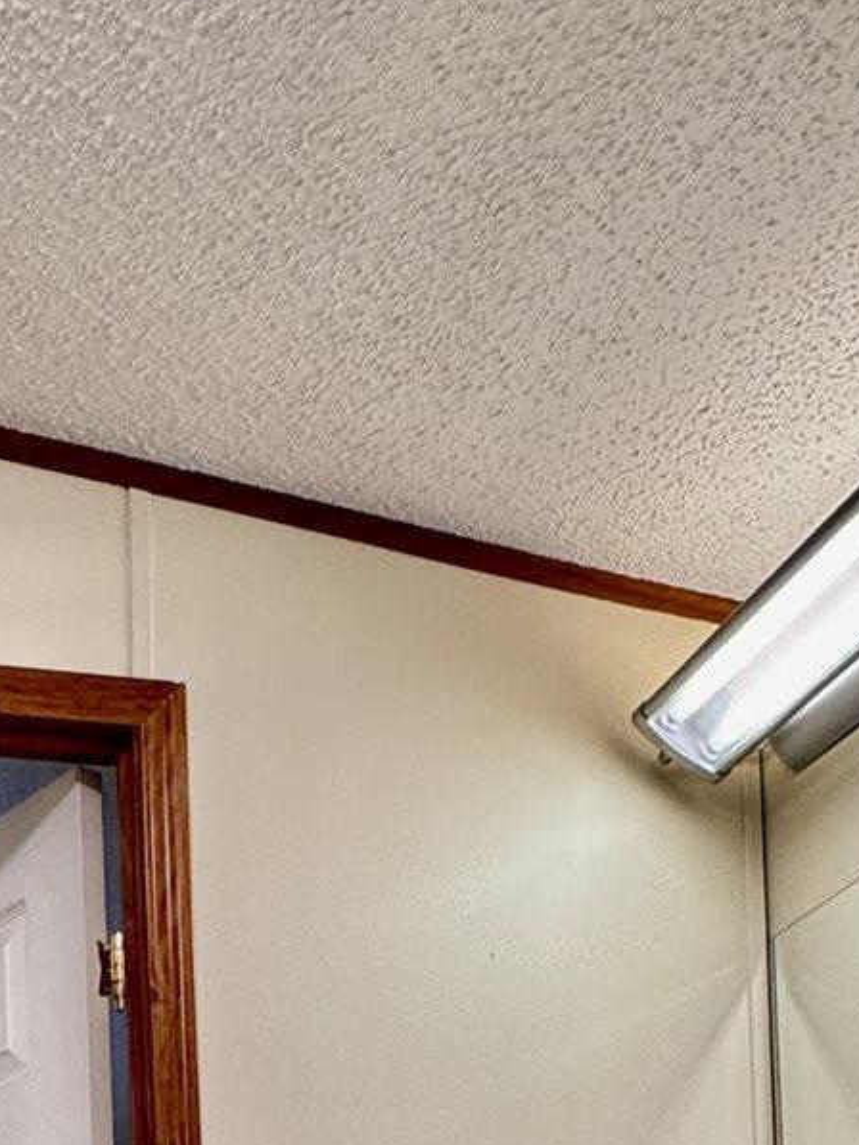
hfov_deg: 26.3
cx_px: 117
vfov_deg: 27.4
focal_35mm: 54
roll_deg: +1.6
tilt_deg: +0.0
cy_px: 1613
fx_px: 1786
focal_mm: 2.22
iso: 160
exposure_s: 1/120
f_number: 2.2
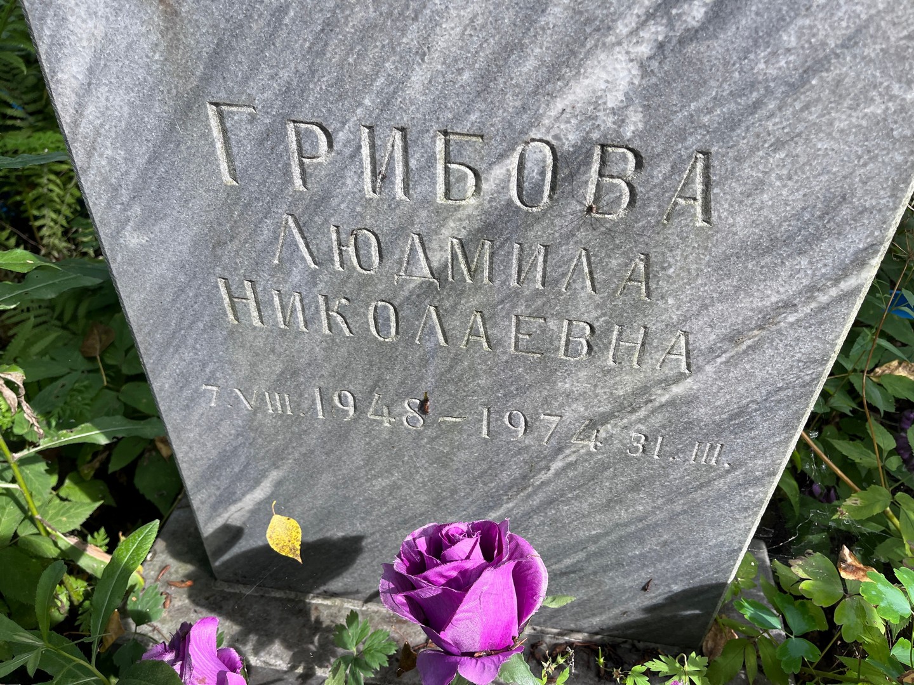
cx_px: 457
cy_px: 342
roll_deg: -2.6
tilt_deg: -35.9
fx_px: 687
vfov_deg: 53.1
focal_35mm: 26
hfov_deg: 67.3
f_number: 1.6
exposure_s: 1/226
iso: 40
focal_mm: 5.1
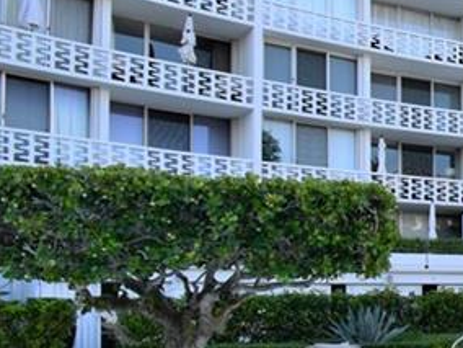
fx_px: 696
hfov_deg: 24.2
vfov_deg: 27.4
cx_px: 768
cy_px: 281
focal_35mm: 52
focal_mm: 10
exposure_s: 1/320
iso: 400
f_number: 10
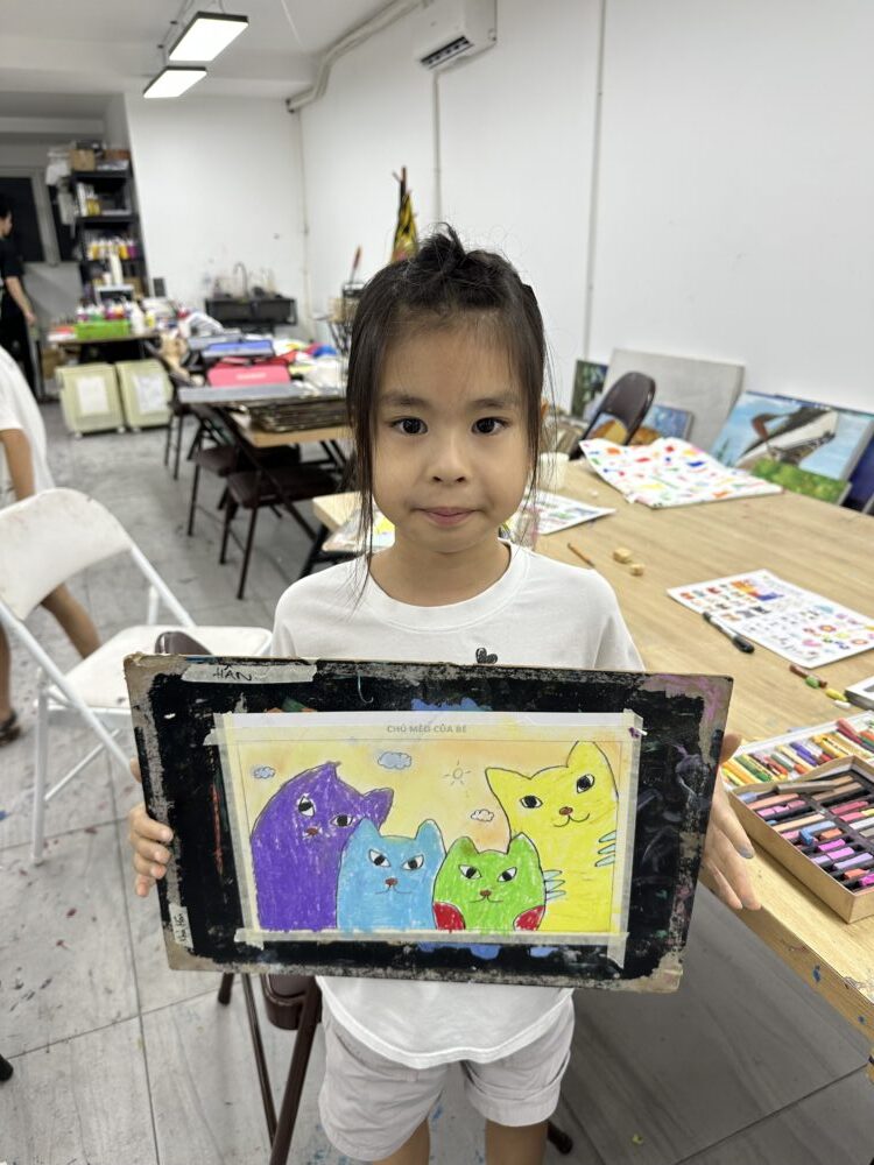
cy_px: 582
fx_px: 808
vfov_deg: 71.6
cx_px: 437
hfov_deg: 56.8
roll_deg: +0.3
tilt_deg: -21.8
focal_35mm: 24
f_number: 1.78
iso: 50
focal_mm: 6.86
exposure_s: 1/115
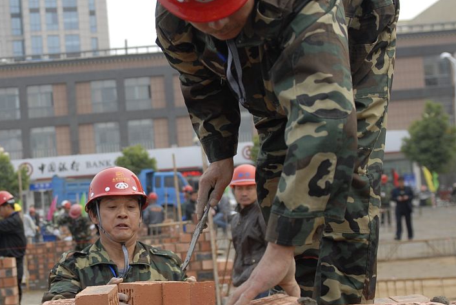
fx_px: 936
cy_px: 183
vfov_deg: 18.5
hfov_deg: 27.1
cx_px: 125
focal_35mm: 74
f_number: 3.2
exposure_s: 1/1250
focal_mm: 29
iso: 200
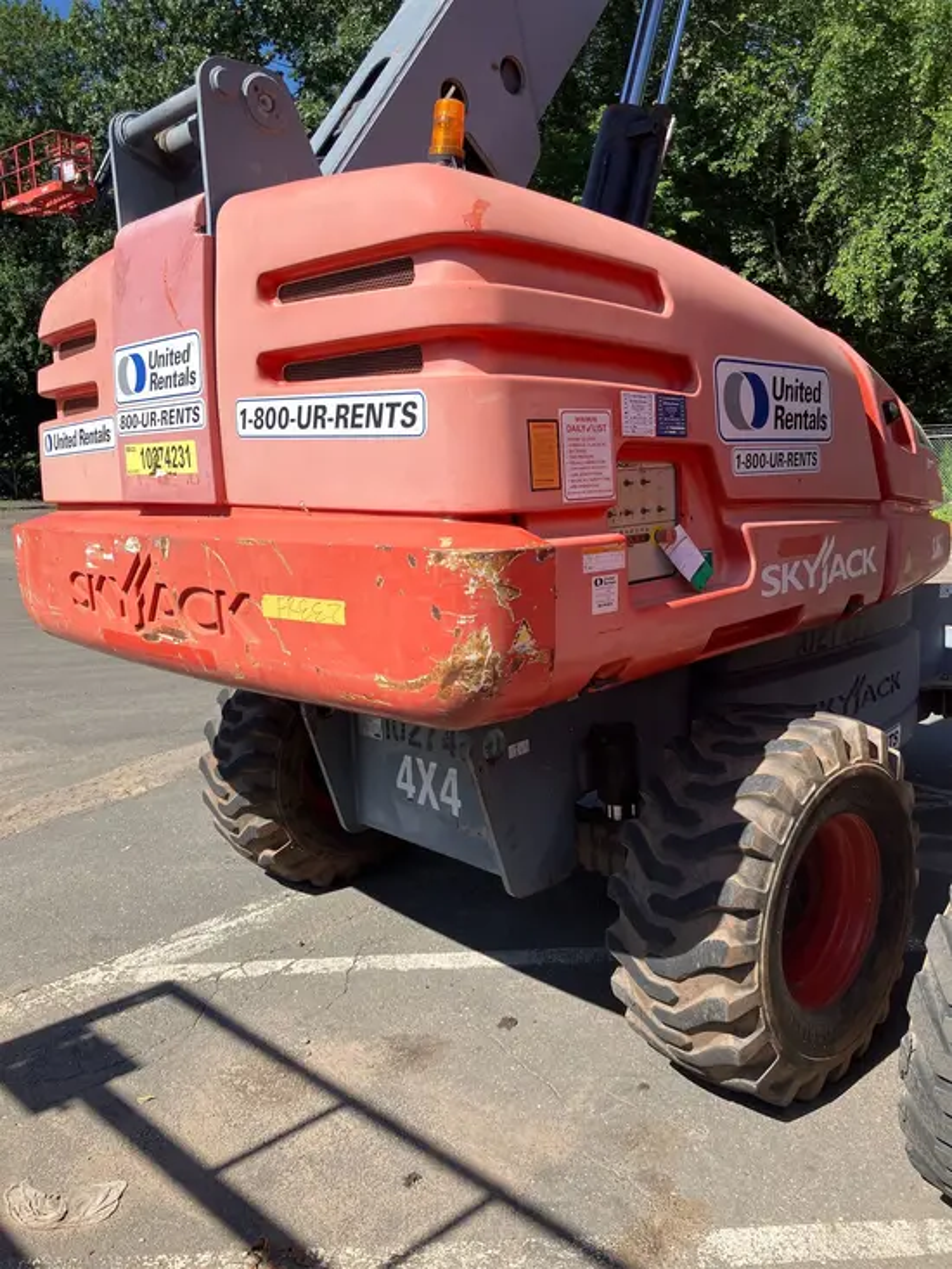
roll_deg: +2.2
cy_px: 634
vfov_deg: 63.4
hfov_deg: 49.8
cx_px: 476
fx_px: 1026
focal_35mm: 28
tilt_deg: -9.8
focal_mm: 3.99
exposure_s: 1/1389
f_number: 1.8
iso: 32
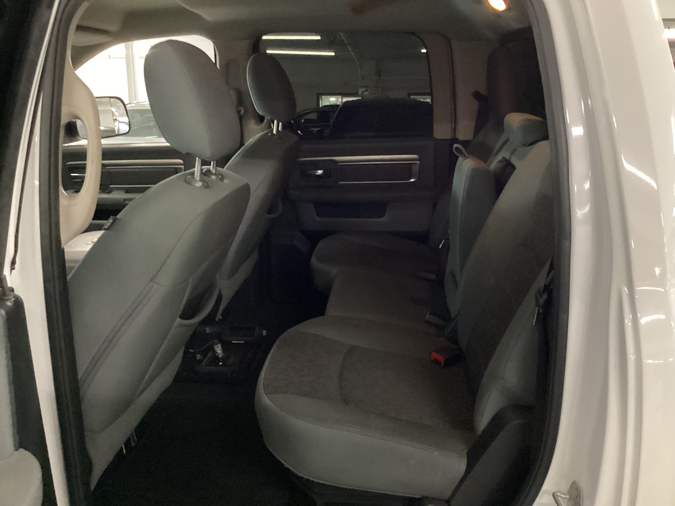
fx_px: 604
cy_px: 253
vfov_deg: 45.4
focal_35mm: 31
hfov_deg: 58.4
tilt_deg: -15.1
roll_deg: +0.2
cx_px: 338
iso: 400
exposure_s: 1/40
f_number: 2.4
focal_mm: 3.3
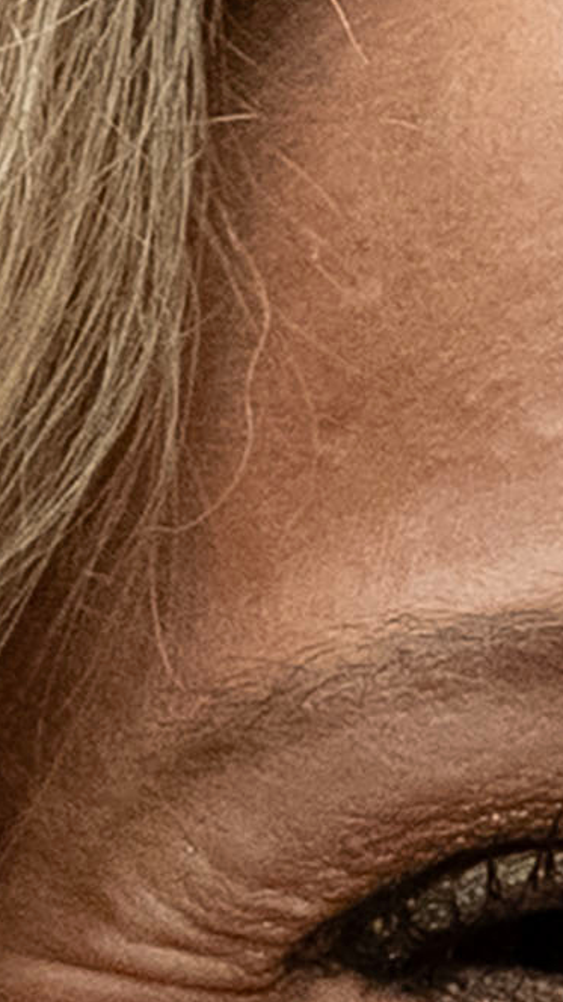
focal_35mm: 1487
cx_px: 1307
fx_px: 39505
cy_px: 1791
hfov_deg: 0.8
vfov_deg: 1.5
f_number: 3.5
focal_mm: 157
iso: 2000
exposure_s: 1/320
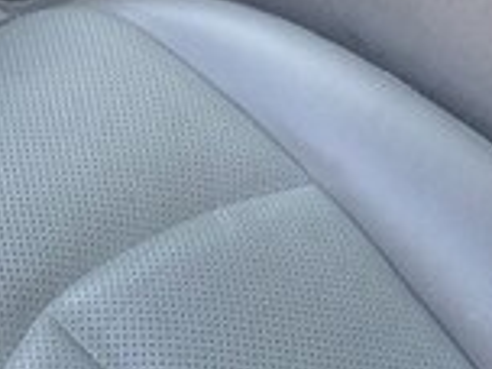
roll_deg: -5.0
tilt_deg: -41.6
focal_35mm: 126
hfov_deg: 15.2
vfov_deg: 11.3
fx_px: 1791
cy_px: -196
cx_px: -74
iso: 40
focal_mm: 4.15
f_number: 2.2
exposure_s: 1/50
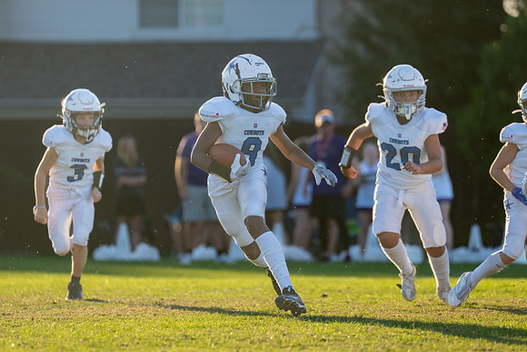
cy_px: 165
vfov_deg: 4.4
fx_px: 4533
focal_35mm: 310
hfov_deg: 6.7
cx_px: 262
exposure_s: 1/2000
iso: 320
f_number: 2.8
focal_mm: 200
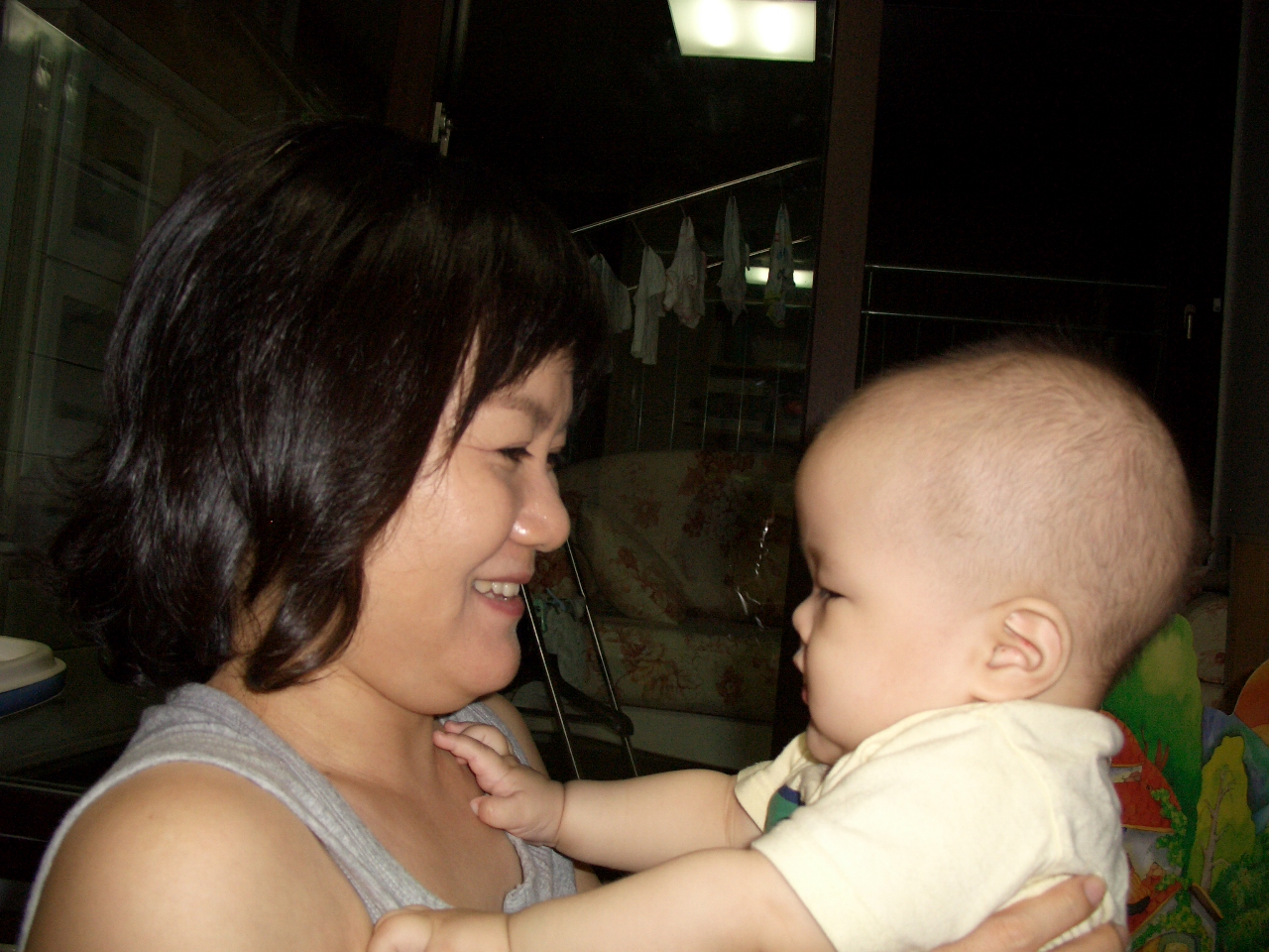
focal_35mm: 33
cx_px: 634
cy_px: 476
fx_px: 1210
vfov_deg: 42.9
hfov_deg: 55.4
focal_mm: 7.1
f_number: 2.8
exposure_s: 1/60
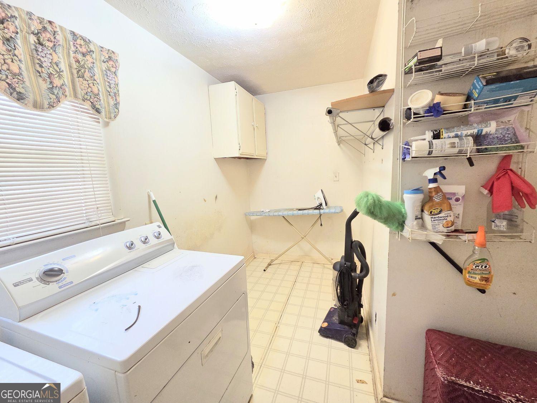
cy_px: 202
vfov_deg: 89.9
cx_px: 268
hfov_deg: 106.2
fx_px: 202
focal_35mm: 13
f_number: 2.2
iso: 640
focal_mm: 2.2
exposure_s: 1/60
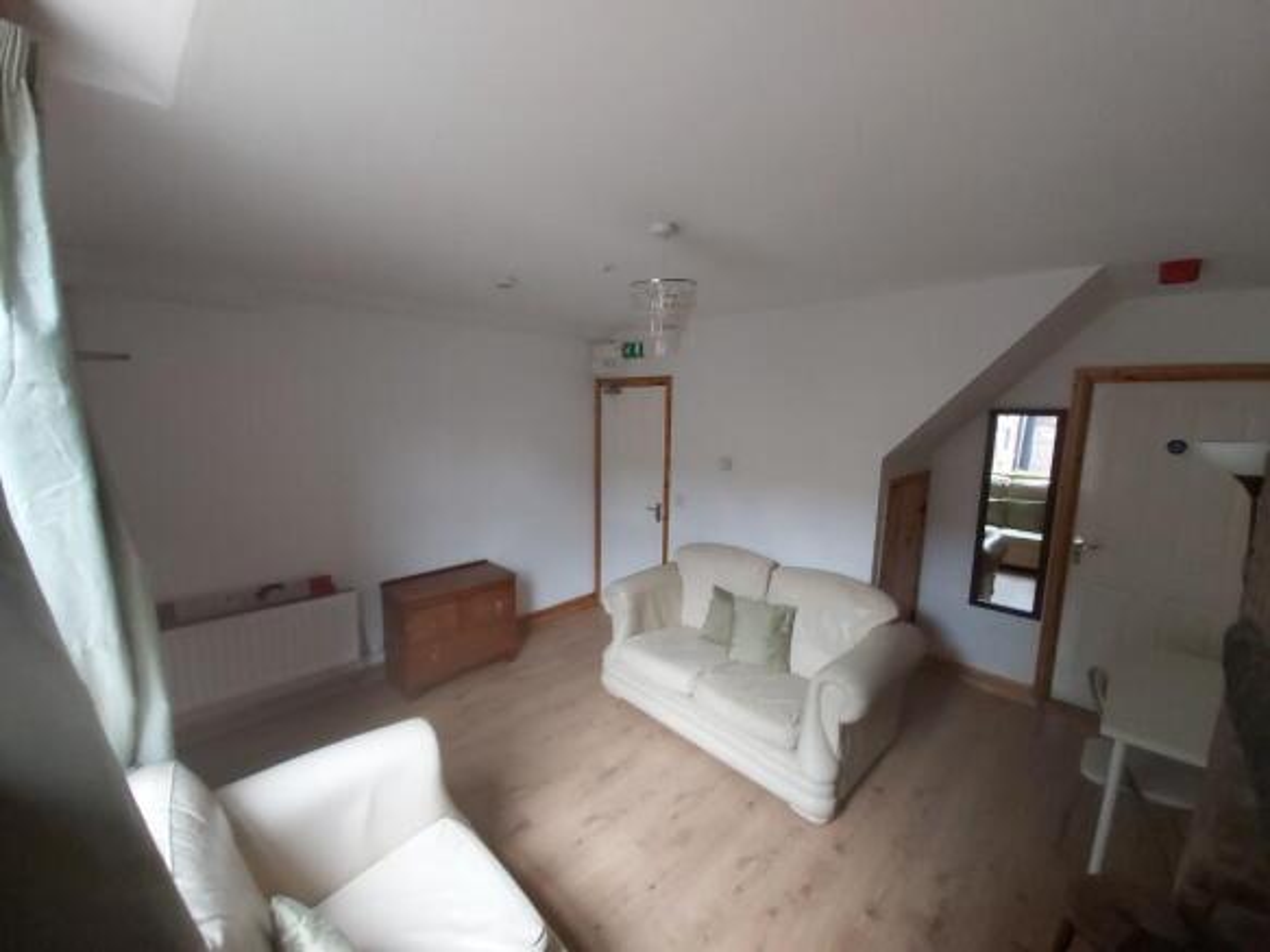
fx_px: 440
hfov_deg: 110.5
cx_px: 635
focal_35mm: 12
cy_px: 476
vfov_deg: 94.5
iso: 200
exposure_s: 1/33
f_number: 2.2
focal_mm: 1.42
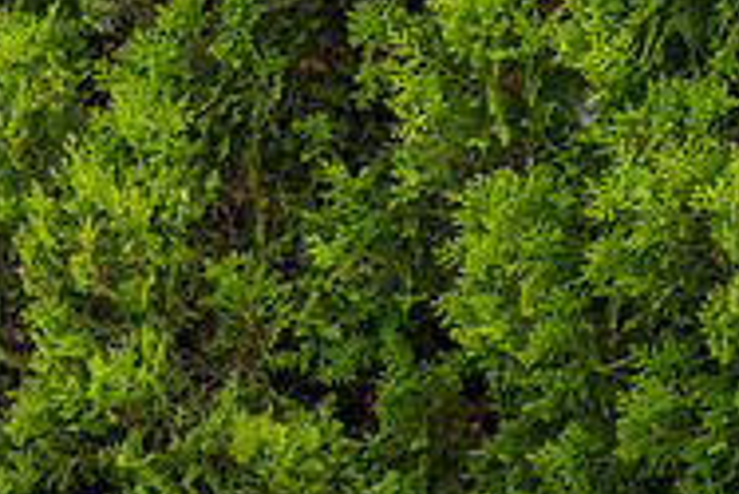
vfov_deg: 11.1
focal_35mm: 124
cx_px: -356
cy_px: 144
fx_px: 2547
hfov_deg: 15.3
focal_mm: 40
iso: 250
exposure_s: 1/160
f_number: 8
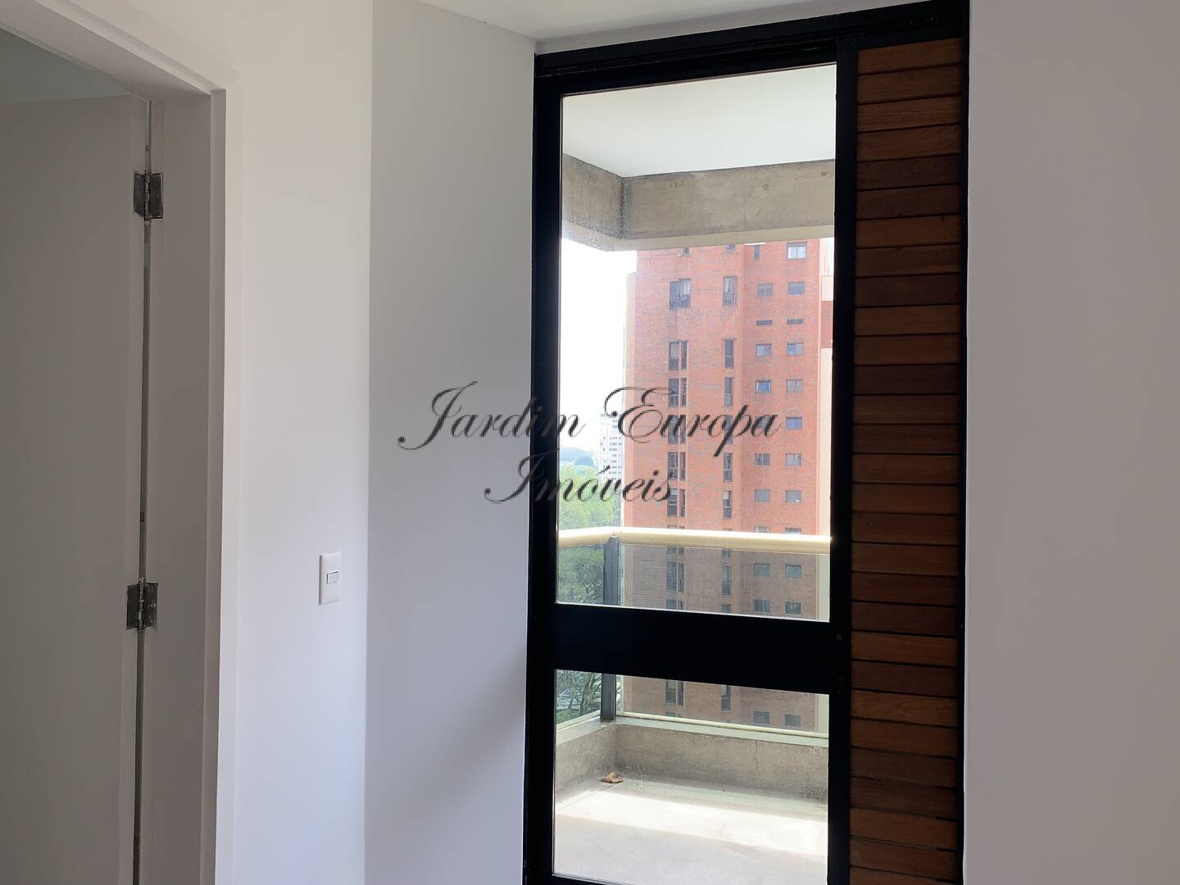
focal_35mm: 26
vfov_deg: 53.1
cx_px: 590
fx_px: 886
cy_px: 442
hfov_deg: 67.3
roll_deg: -0.4
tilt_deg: -0.7
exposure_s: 1/147
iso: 25
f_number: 1.8
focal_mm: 4.25
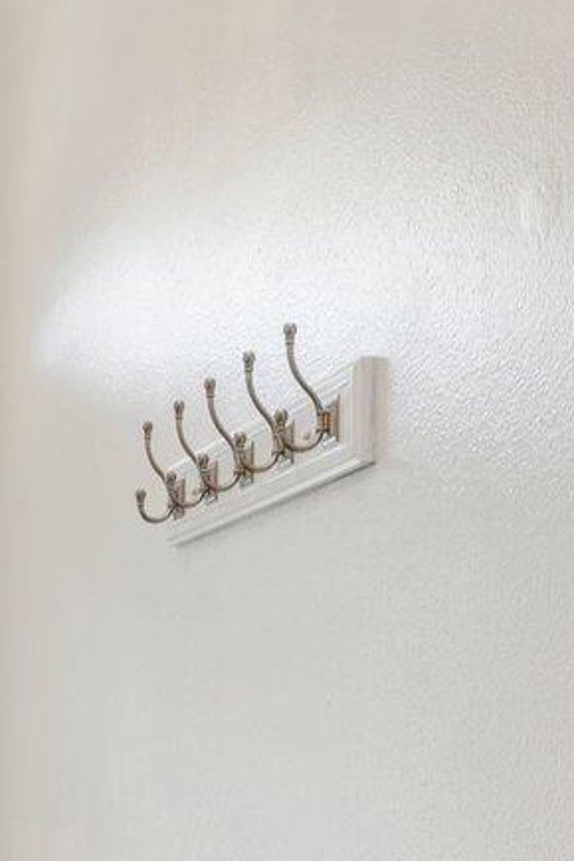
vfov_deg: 23.9
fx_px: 1969
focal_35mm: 82
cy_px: 802
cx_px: -420
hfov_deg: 14.7
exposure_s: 1/30
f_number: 9
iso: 320
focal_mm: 17.5
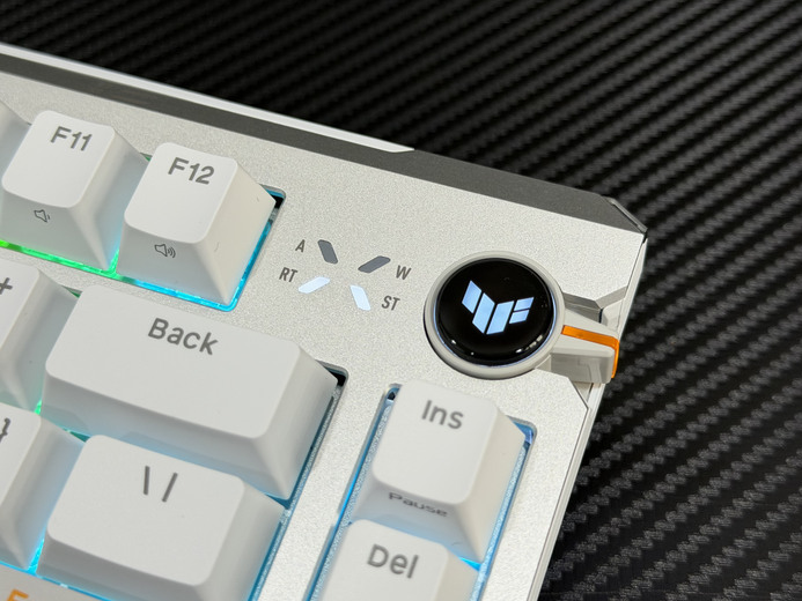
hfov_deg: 35.5
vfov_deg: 27.0
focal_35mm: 54
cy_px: 310
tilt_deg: -53.4
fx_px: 1251
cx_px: 377
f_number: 1.78
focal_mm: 6.76
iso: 100
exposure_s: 1/60
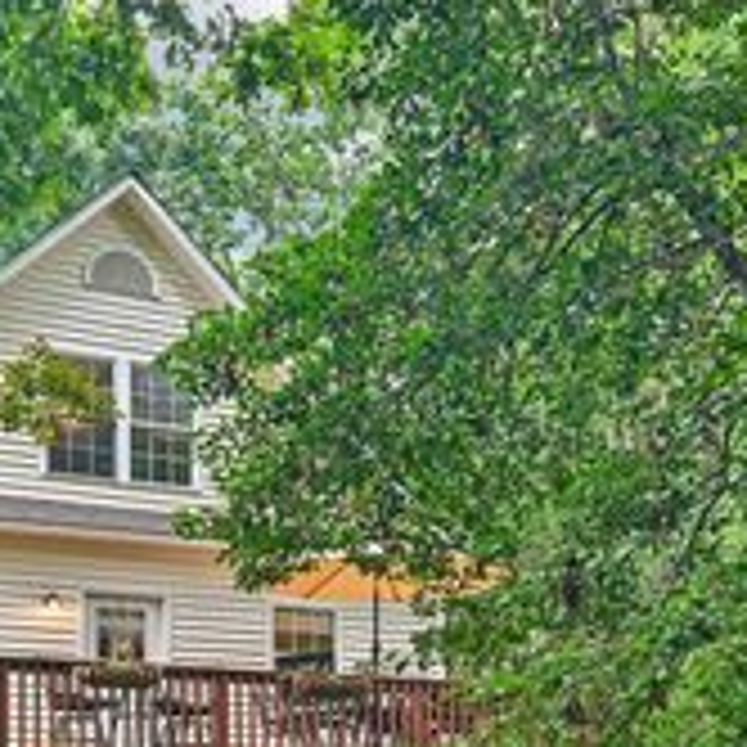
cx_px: 104
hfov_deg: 37.7
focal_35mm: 42
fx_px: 1032
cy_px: 502
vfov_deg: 39.3
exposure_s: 1/15
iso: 360
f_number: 8
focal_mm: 16.5
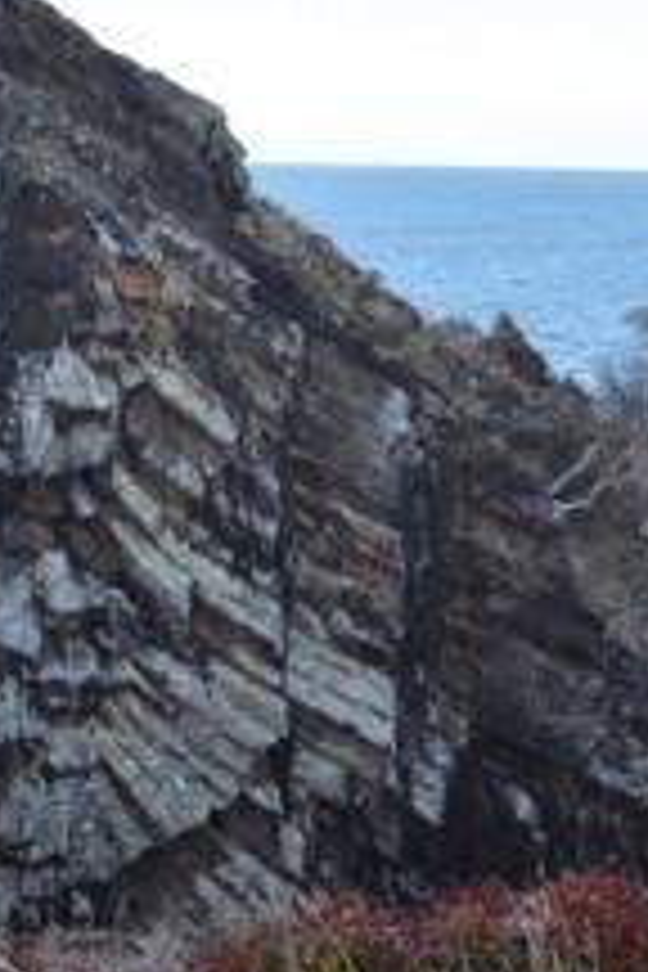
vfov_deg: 34.3
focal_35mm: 56
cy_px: 166
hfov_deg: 23.2
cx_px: 0
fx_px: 1512
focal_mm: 18
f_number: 3.5
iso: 200
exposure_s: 1/80
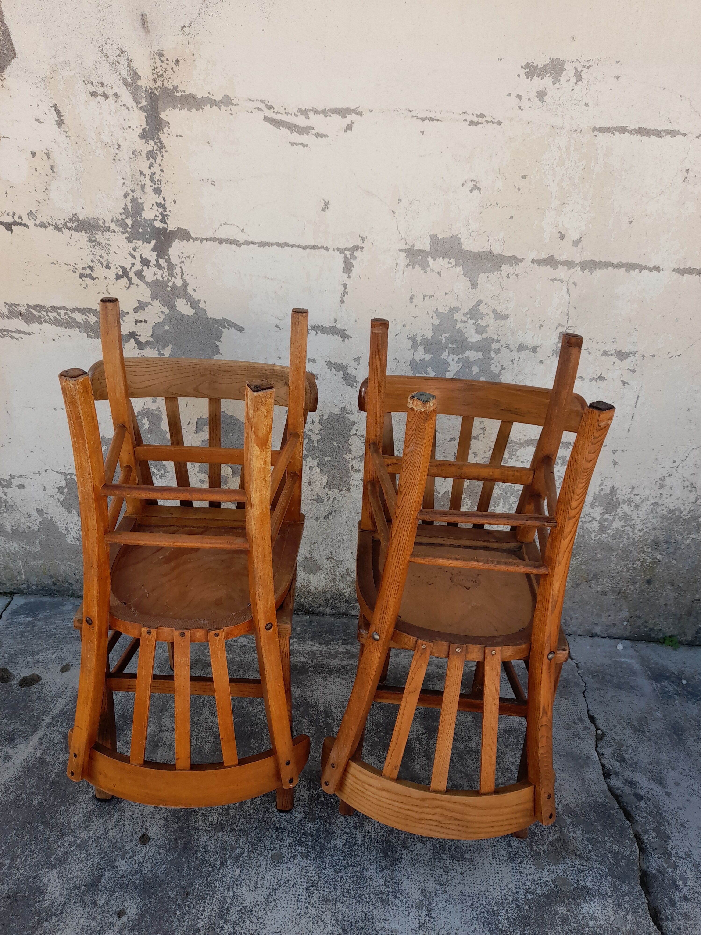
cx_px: 350
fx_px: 675
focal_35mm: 25
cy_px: 468
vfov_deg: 69.4
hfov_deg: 54.9
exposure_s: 1/197
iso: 20
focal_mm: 4.6
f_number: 2
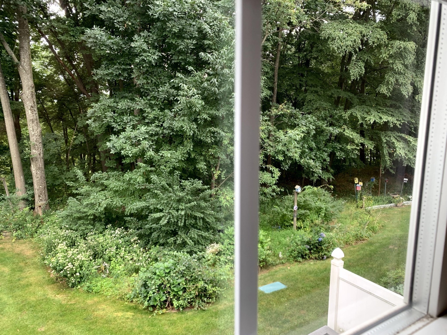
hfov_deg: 67.3
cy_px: 168
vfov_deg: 53.1
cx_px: 224
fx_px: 336
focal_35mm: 26
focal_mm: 4.25
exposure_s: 1/121
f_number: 1.8
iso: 40
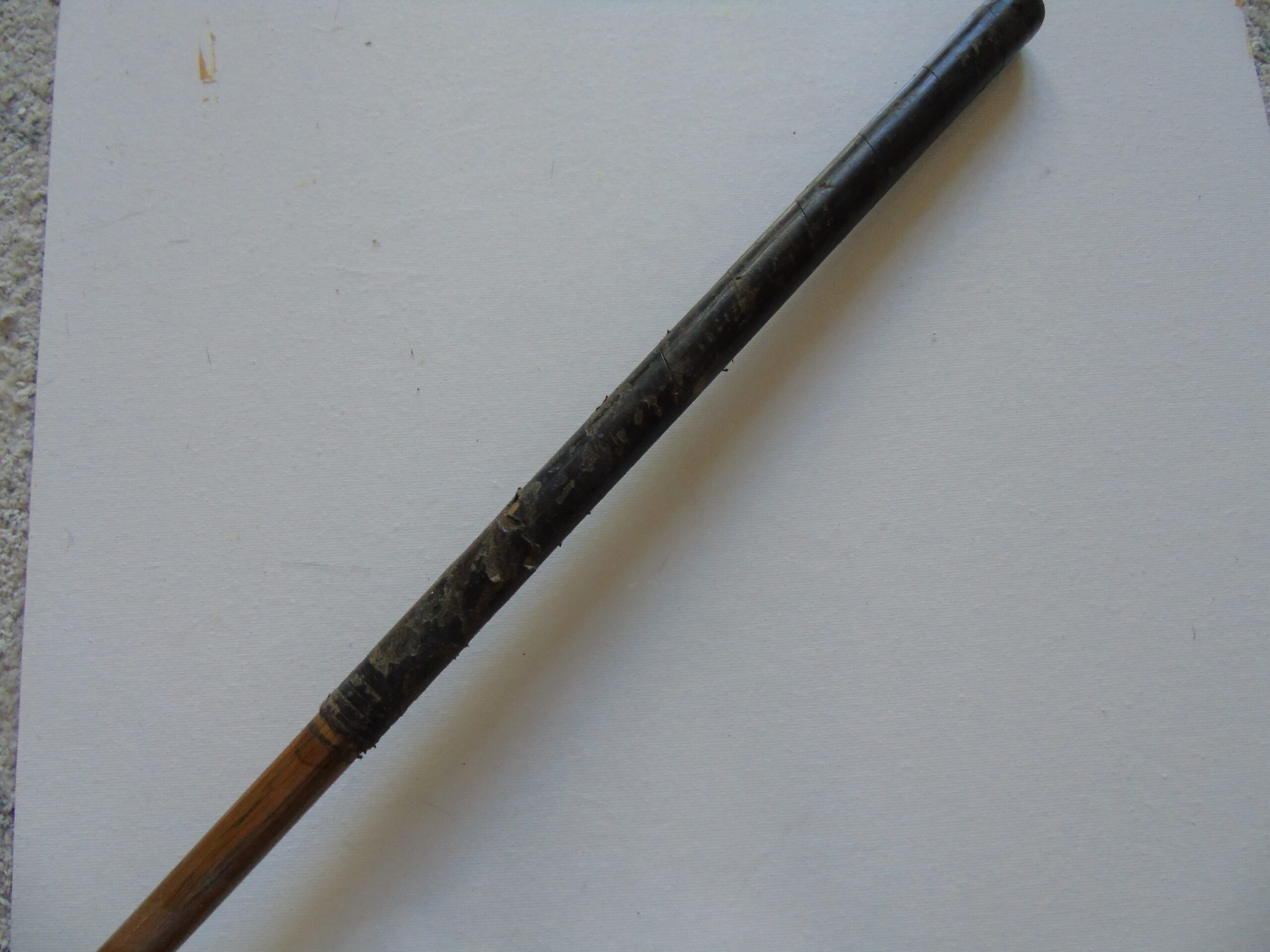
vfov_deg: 54.9
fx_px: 917
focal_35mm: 25
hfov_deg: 69.4
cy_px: 476
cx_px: 635
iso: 400
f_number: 3.4
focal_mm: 4.4
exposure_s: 1/30
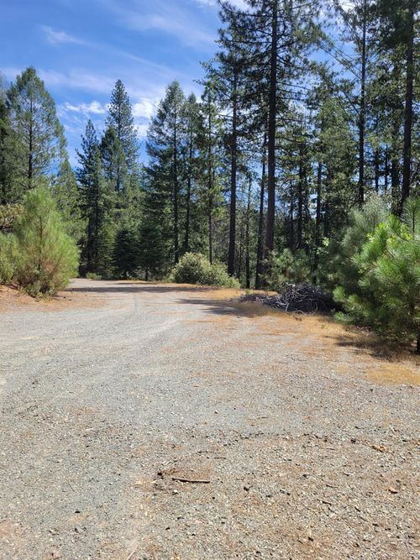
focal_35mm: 26
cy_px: 280
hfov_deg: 53.0
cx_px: 210
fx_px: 421
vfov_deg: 67.3
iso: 40
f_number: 1.8
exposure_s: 1/1936
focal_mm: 5.4
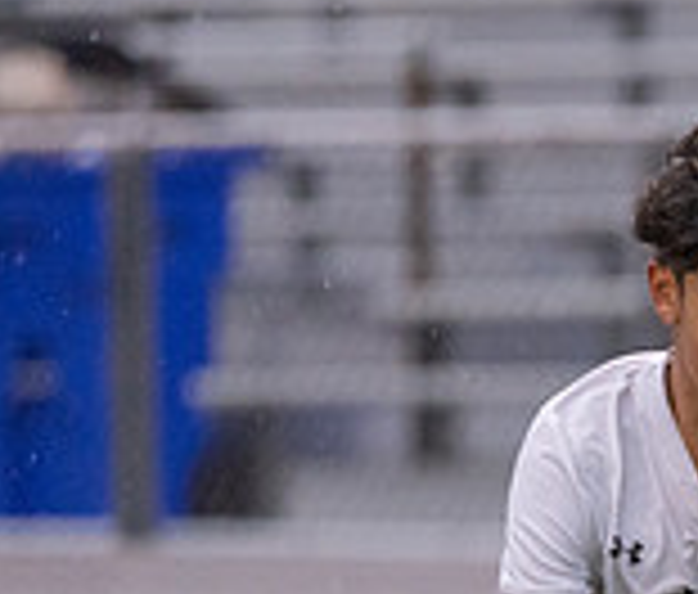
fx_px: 19938
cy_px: 859
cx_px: 1338
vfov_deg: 1.7
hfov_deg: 2.0
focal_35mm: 941
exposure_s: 1/1250
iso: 3200
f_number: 2.8
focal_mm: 200
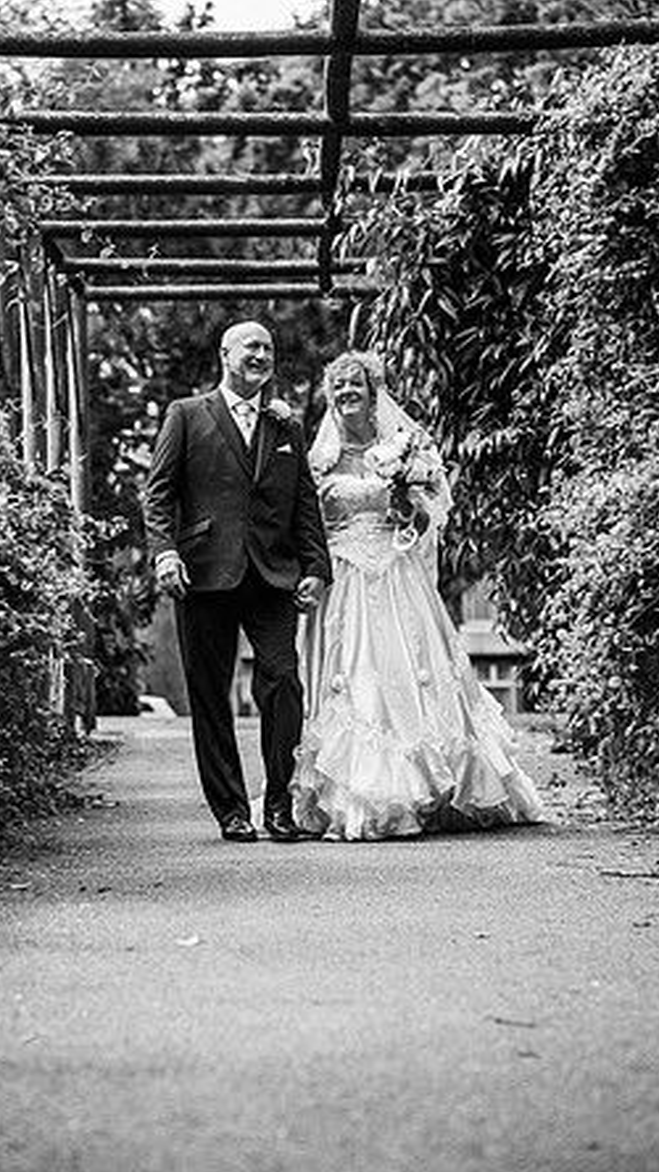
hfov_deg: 13.4
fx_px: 2799
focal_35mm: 90
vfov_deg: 23.7
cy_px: 590
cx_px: 273
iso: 100
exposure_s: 1/800
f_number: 2.8
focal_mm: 85
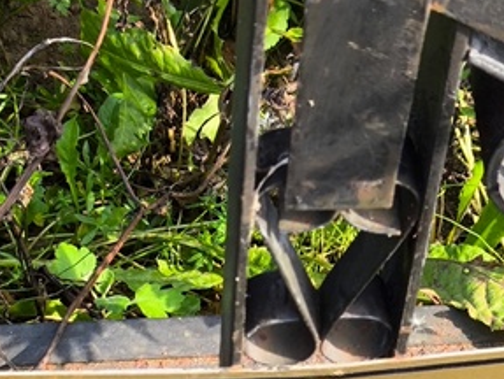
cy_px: 463
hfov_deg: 14.2
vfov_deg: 10.5
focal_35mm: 139
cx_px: 308
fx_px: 2026
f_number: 1.7
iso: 50
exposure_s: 1/204
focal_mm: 4.71
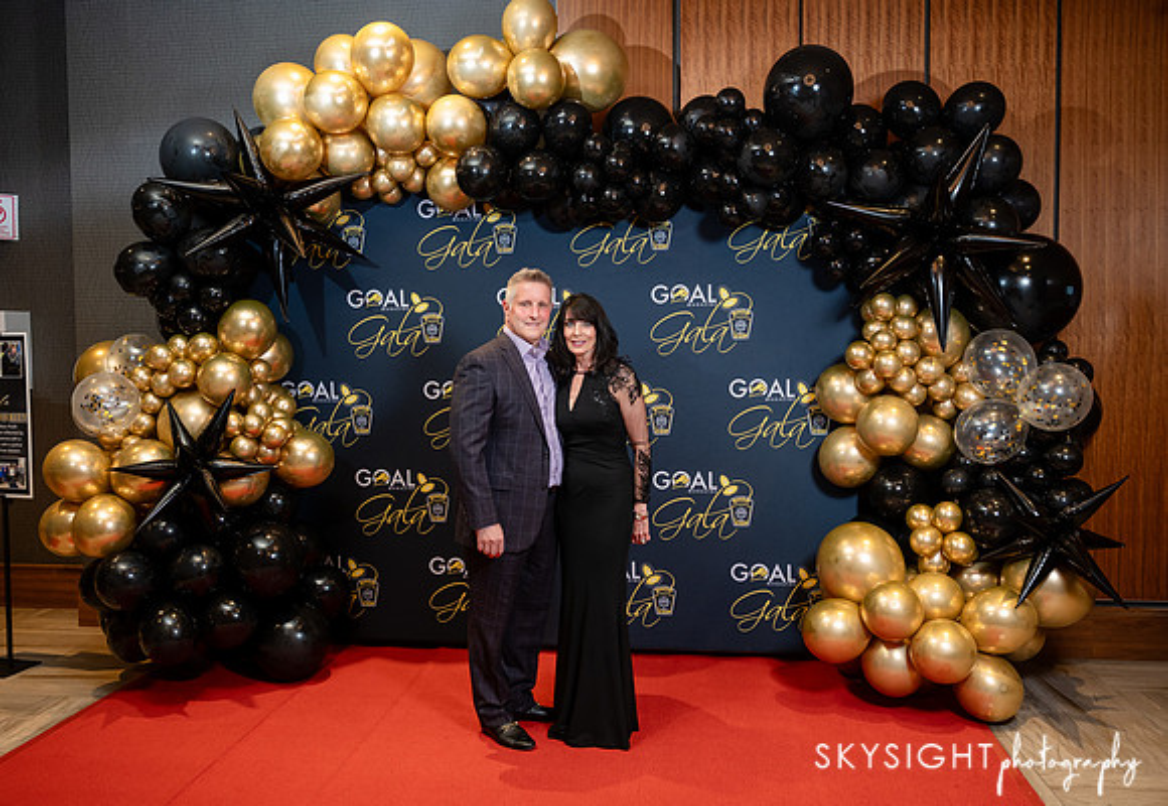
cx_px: 558
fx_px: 1009
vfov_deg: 43.5
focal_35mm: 31
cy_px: 407
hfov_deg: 60.1
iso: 1000
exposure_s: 1/200
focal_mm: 28
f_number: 2.8
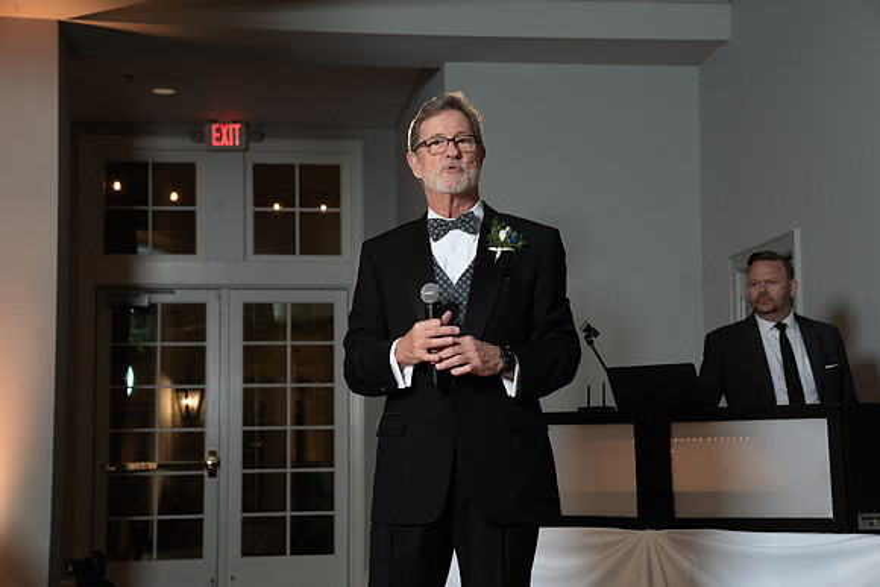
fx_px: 1711
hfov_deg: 28.8
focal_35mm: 70
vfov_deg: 19.5
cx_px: 440
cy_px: 294
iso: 2000
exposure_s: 1/200
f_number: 5.6
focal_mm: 70
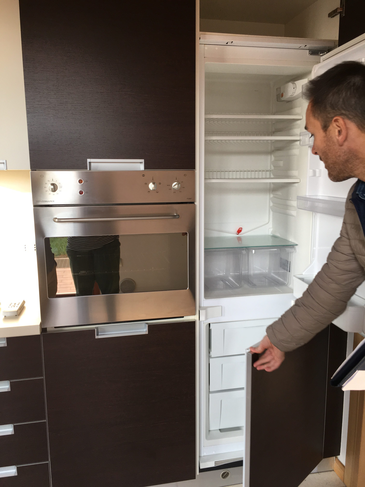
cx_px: 182
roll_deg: -0.8
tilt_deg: -11.5
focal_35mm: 29
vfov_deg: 61.7
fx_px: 408
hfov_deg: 48.2
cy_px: 244
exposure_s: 1/100
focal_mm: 4.15
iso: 40
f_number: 2.2
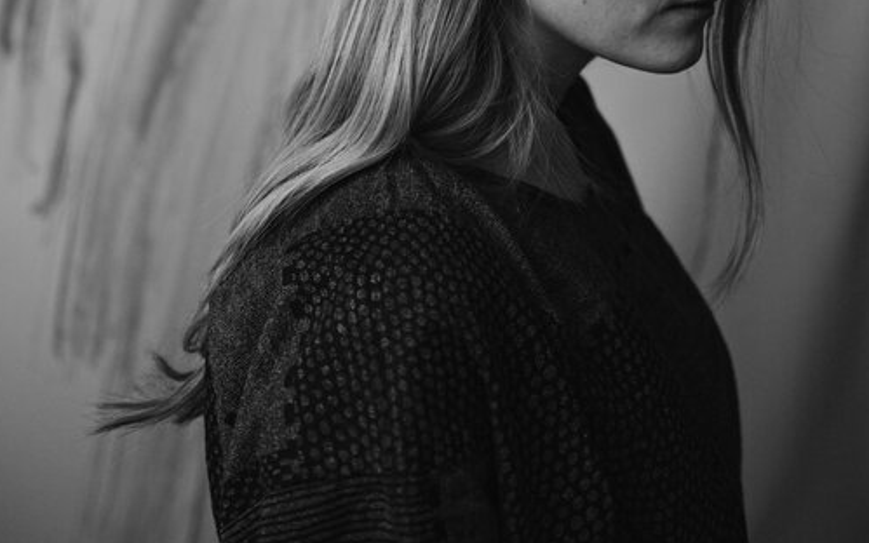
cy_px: -12
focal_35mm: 52
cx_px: 431
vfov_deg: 23.7
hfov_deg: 38.9
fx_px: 1232
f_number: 3.5
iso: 200
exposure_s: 1/1000
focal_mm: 45
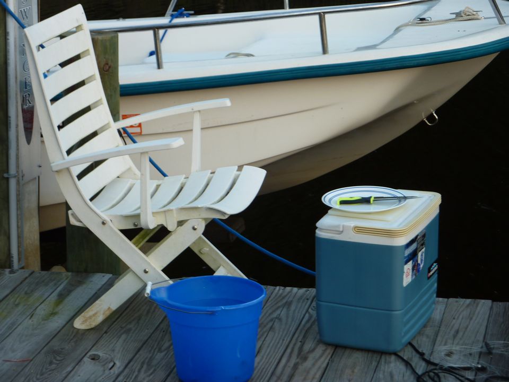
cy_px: 191
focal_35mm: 111
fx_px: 1632
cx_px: 254
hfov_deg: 17.7
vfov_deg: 13.3
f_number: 4.4
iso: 80
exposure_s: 1/50
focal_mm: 18.2
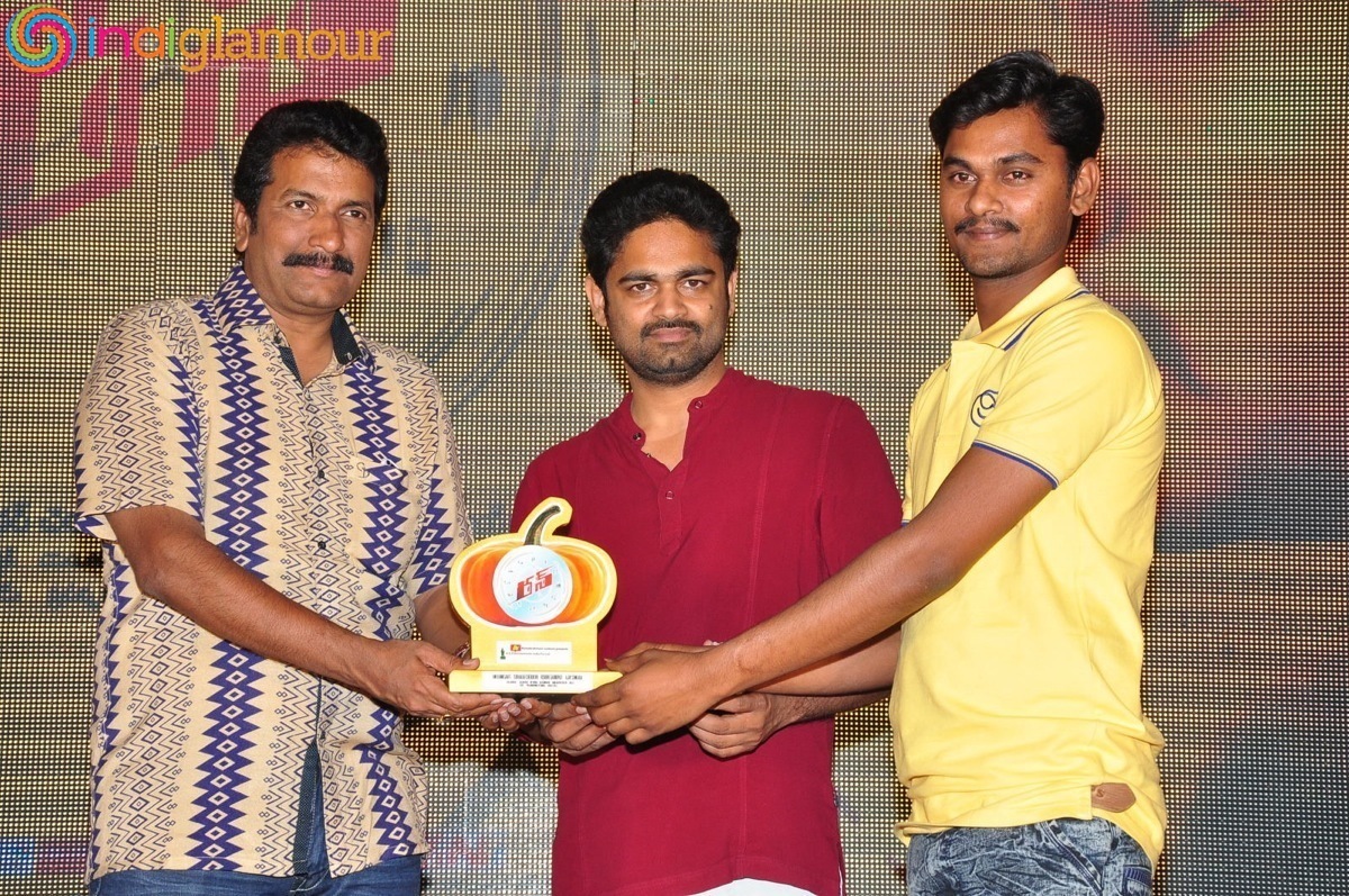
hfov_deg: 20.6
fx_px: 3705
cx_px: 674
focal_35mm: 99
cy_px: 448
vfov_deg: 13.8
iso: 500
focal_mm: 66
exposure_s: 1/125
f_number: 8
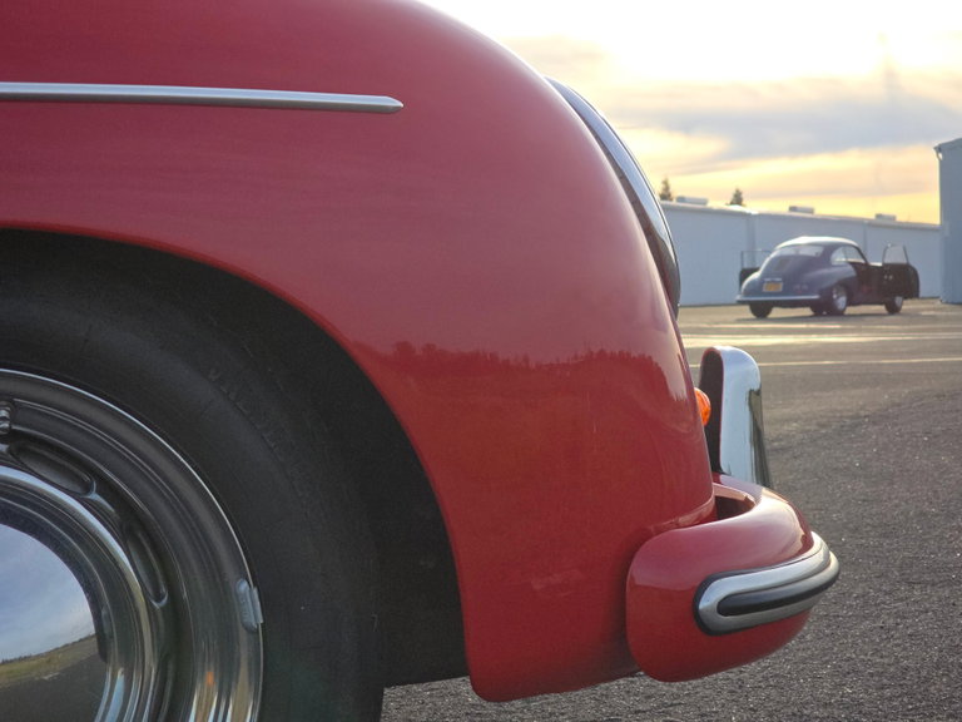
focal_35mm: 69
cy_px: 361
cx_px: 481
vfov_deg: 21.3
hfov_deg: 28.2
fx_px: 1918
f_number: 2.4
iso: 50
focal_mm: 7.9
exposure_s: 1/1449
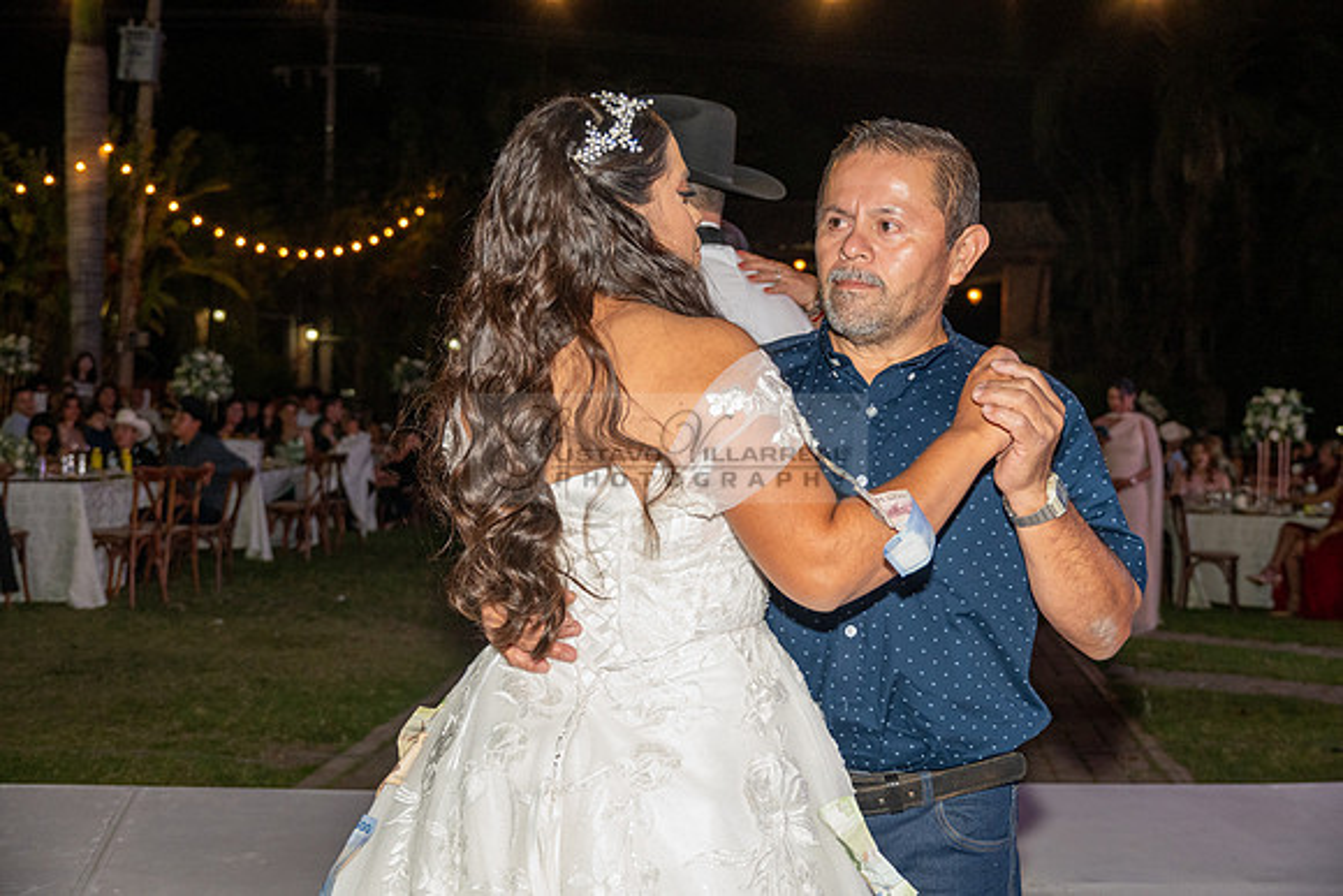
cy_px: 448
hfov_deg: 39.6
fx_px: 1866
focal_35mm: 50
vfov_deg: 27.0
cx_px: 672
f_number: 5.6
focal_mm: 50
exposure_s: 1/200
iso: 2000
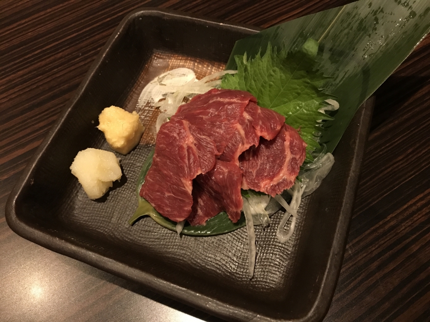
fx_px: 348
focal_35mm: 28
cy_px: 161
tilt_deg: -63.4
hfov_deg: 63.4
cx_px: 215
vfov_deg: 49.7
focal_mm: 3.99
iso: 100
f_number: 1.8
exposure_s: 1/15
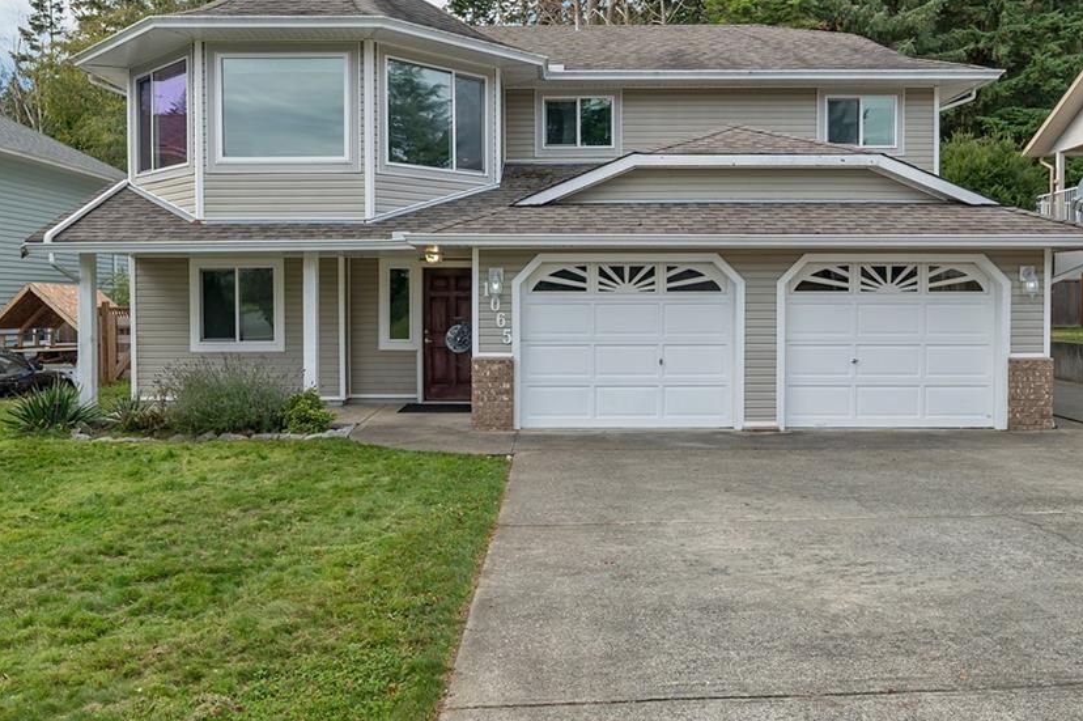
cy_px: 331
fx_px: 901
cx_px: 542
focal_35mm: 30
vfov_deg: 43.6
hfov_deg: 62.0
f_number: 5.6
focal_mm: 15.5
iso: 320
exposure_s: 1/100
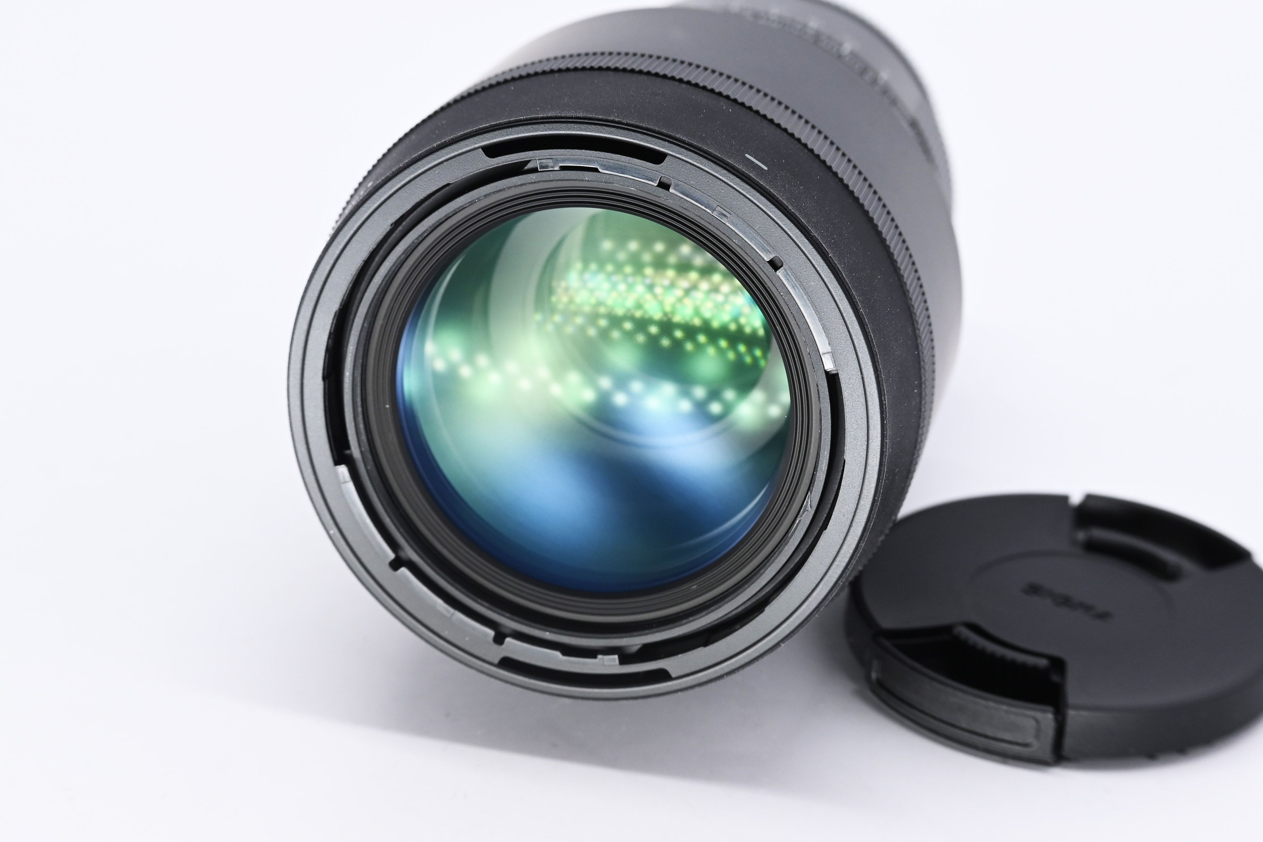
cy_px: 421
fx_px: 2631
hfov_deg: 27.0
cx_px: 632
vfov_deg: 18.2
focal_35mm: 75
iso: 500
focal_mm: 50
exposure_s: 1/200
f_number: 9
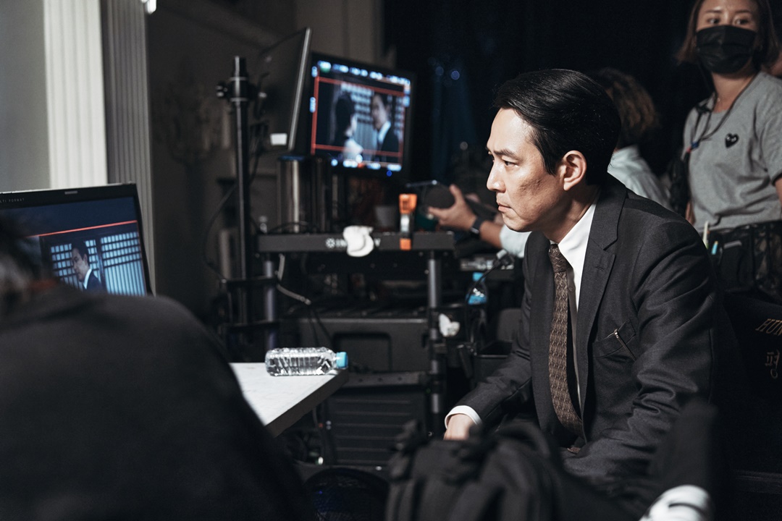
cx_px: 391
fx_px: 1064
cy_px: 260
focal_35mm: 49
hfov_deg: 40.3
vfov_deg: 27.5
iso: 2000
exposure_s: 1/80
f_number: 2.8
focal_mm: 49
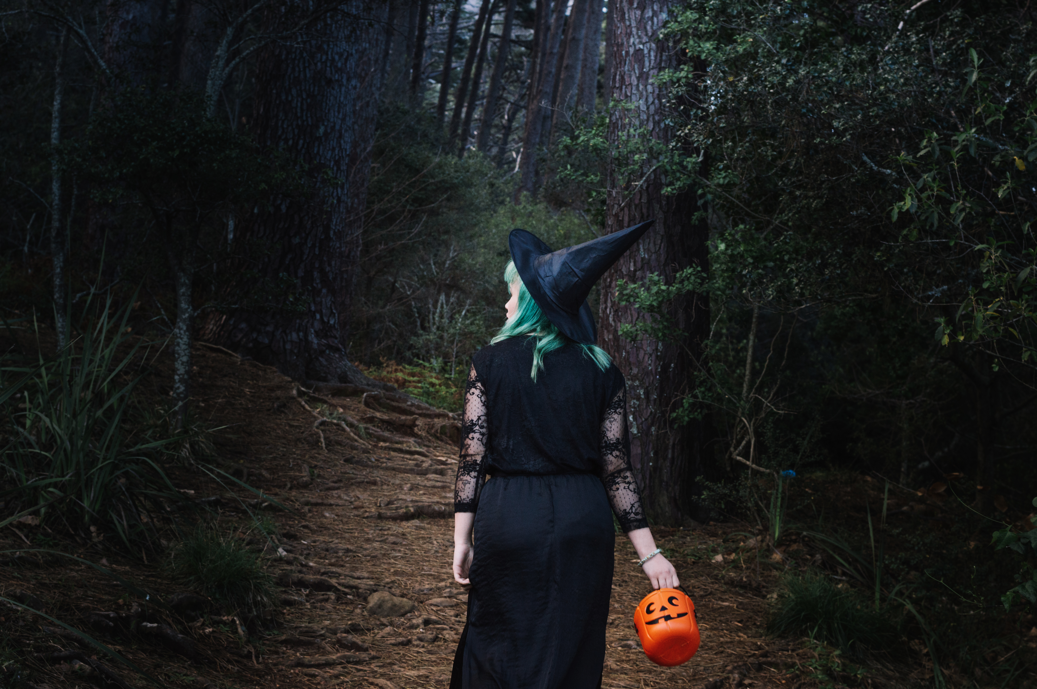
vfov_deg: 18.1
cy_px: 344
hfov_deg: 27.0
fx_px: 2158
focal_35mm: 75
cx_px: 518
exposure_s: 1/160
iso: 400
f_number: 7.1
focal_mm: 50
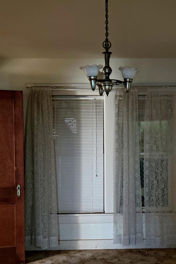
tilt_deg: -1.6
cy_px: 154
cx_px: 116
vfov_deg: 45.3
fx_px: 315
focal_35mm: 43
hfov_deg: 31.0
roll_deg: +1.0
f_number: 1.5
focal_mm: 5.7
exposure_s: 1/30
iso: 800
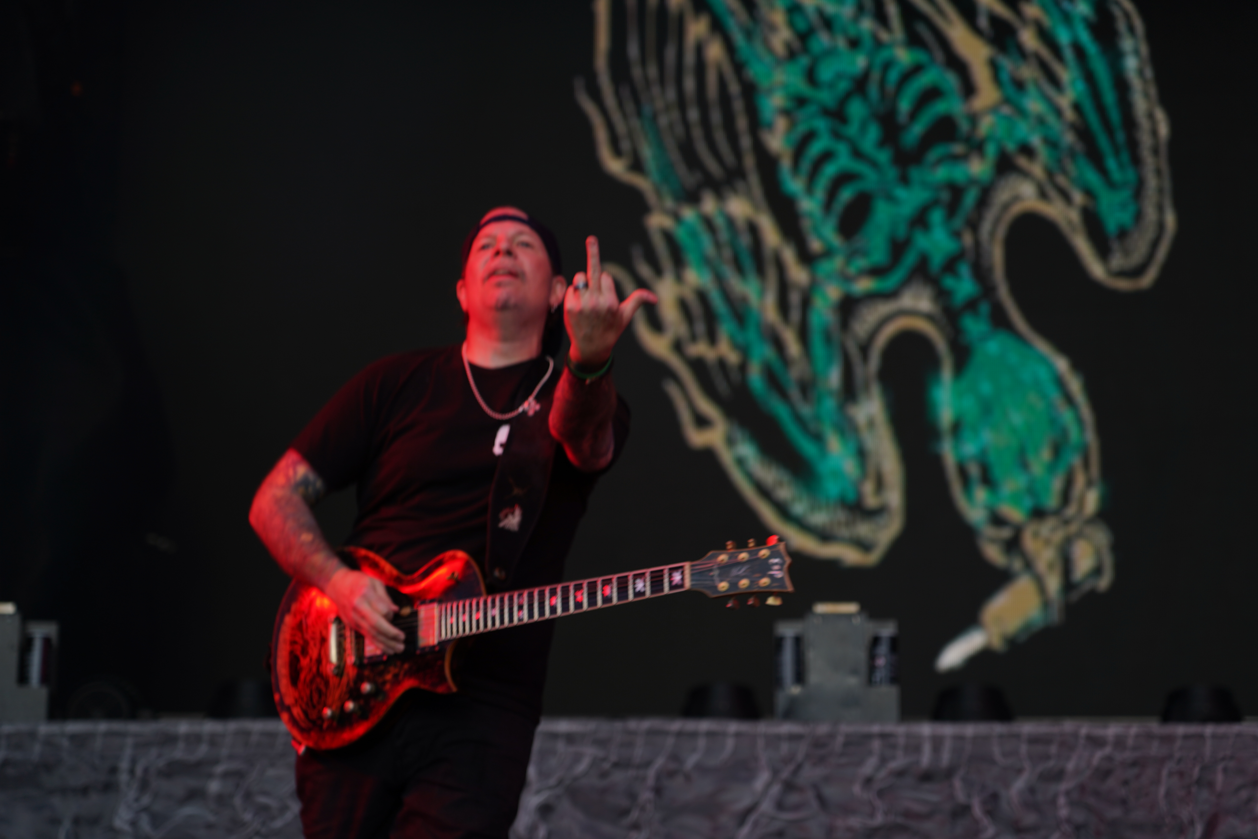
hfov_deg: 19.5
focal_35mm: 105
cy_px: 420
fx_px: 3669
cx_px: 629
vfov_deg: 13.0
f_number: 4
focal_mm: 105
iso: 100
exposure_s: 1/125
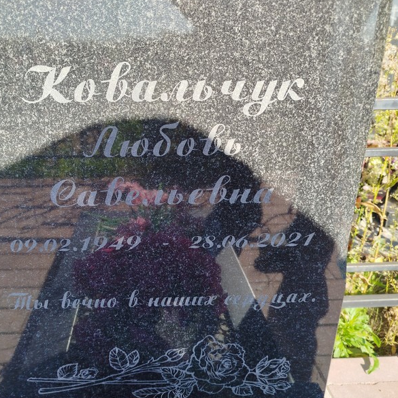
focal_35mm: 29
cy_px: 198
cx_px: 156
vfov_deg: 55.6
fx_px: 377
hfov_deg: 55.2
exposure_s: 1/367
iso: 50
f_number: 1.7
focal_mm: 5.31
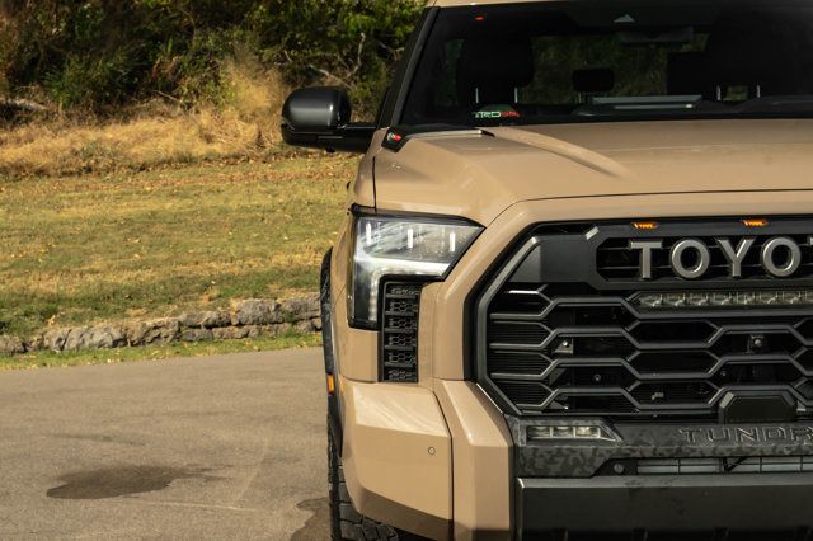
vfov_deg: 17.5
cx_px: 406
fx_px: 1761
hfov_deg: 26.0
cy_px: 270
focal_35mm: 78
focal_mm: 52
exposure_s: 1/640
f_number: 10
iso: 800
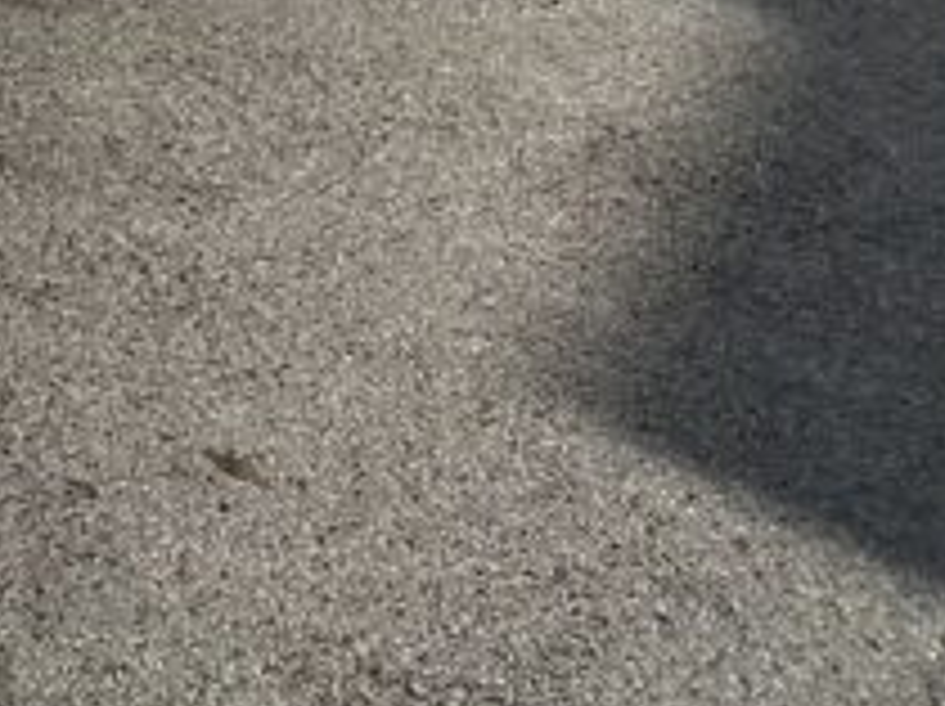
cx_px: -796
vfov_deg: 10.8
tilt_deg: -13.1
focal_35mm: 127
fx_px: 3463
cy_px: -594
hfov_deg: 13.7
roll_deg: -2.5
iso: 50
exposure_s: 1/8000
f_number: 1.5
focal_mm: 5.7
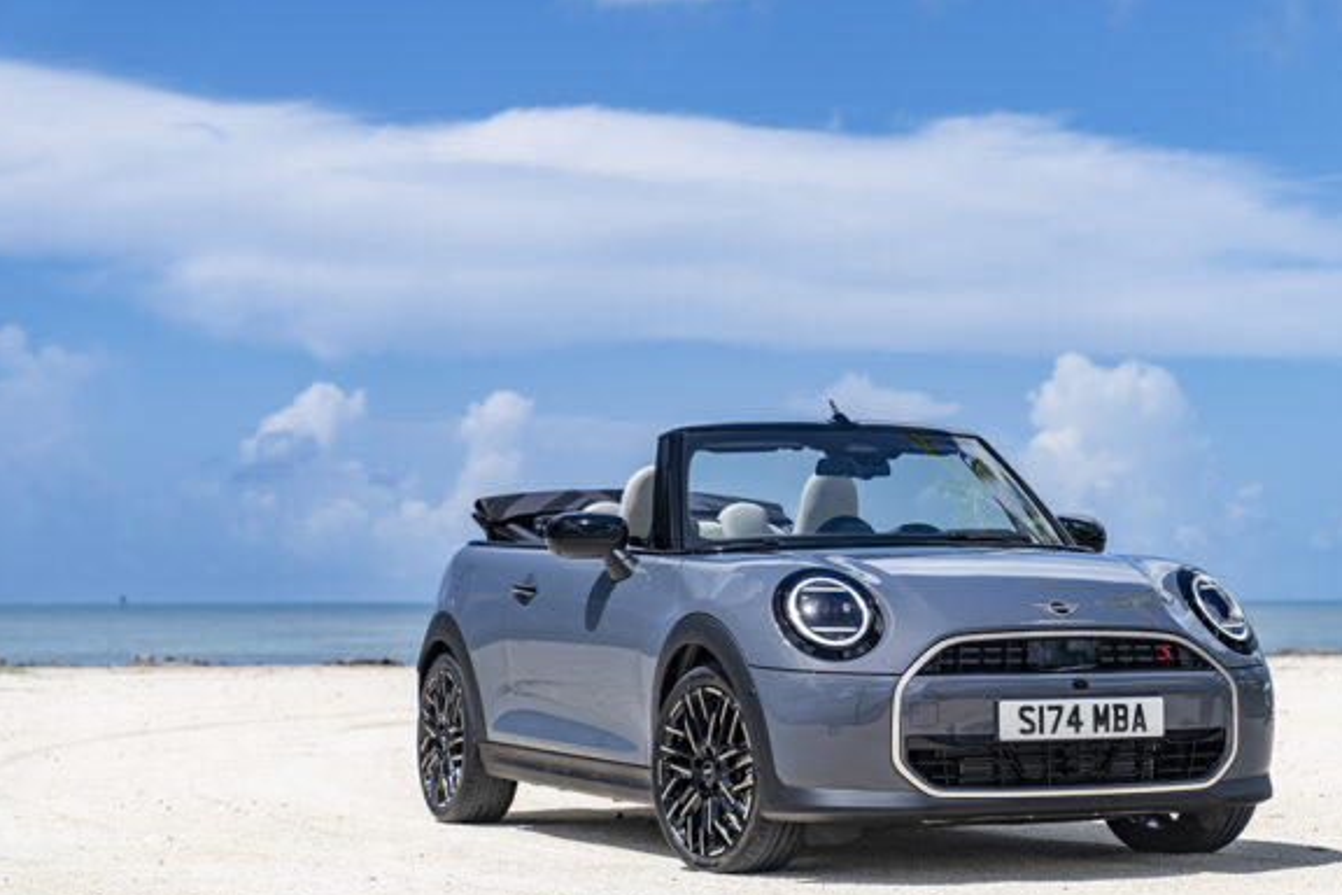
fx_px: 3429
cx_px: 834
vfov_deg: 14.8
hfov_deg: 22.1
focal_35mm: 92
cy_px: 555
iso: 100
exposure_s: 1/640
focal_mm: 69
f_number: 3.5
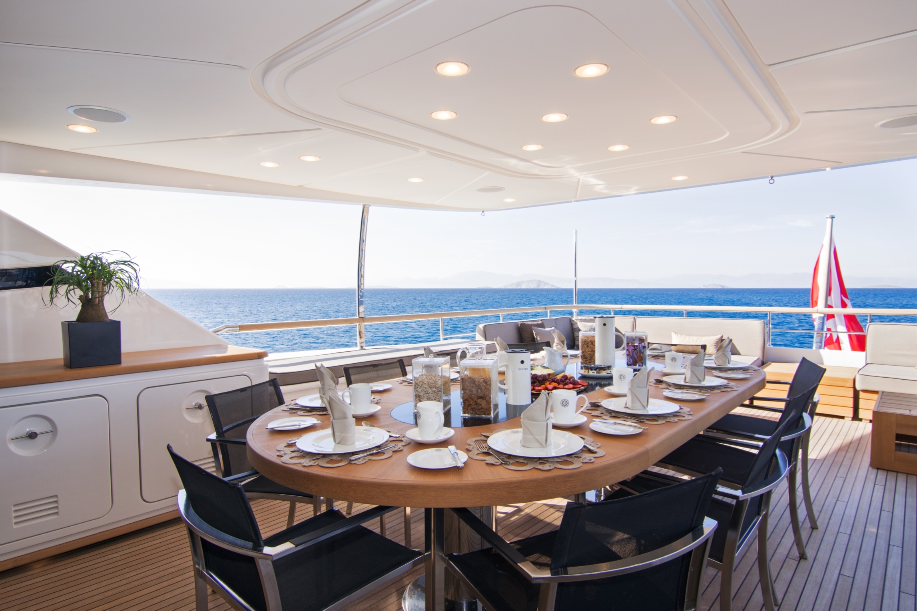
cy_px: 306
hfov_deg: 85.4
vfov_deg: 63.2
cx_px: 458
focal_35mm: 20
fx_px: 497
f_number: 8
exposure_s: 1/60
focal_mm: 13
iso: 100
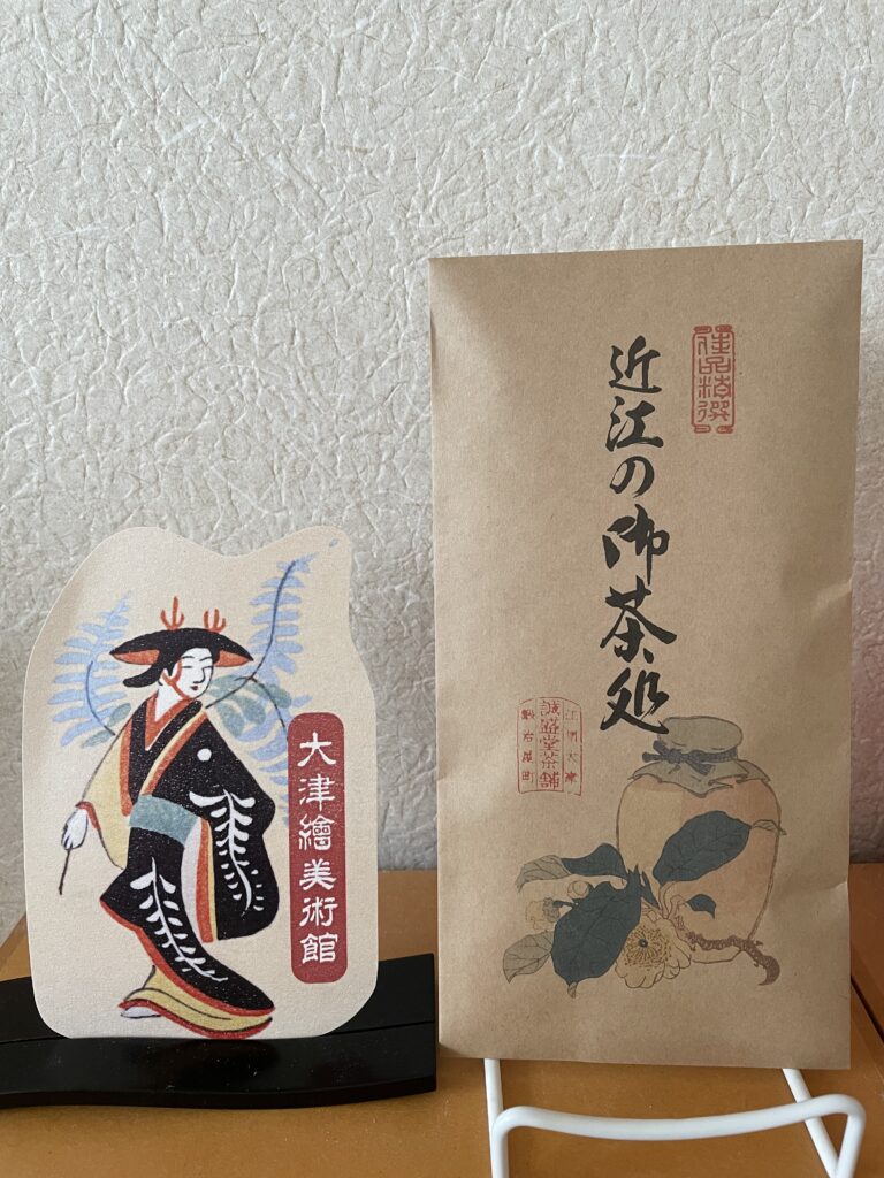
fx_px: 885
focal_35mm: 26
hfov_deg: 53.1
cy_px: 589
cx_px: 442
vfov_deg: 67.3
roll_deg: +3.7
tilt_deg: -16.8
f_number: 1.6
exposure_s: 1/61
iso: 125
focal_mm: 4.2
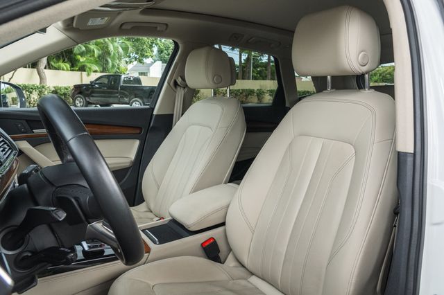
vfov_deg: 46.2
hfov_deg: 65.2
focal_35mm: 28
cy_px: 134
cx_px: 242
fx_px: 346
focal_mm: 24
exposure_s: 1/100
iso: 640
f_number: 8
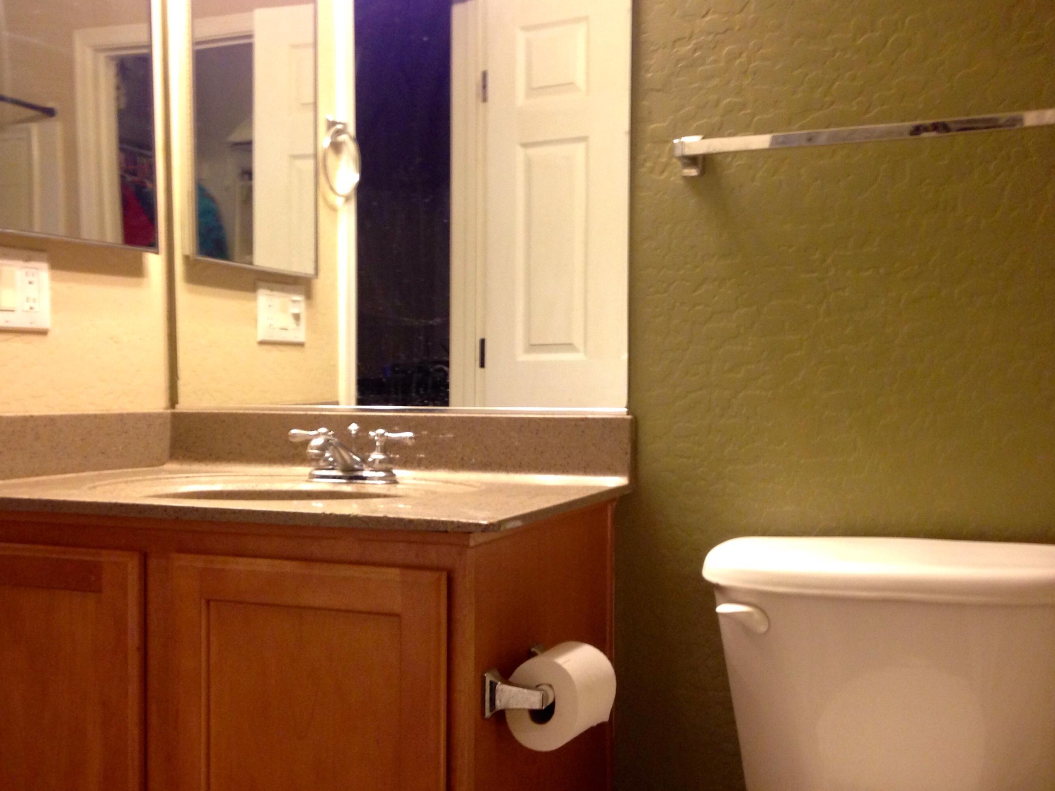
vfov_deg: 35.9
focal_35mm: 40
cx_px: 531
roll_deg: -1.2
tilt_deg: -5.3
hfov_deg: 46.8
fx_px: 1219
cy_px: 436
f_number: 2.4
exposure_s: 1/20
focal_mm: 4.12
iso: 200
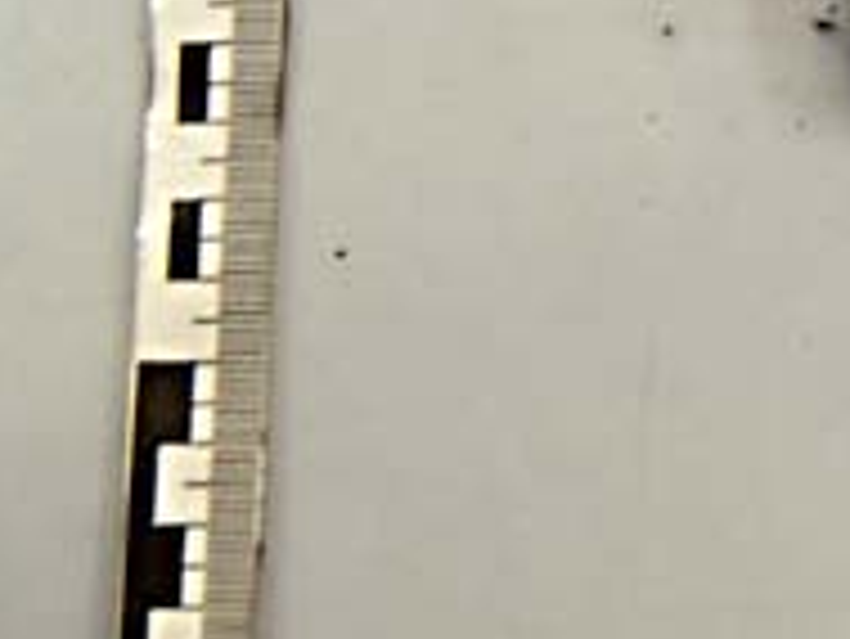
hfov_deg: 8.4
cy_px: -396
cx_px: 1394
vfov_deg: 6.4
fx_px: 5651
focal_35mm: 230
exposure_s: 1/20
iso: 400
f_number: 5.5
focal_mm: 12.26
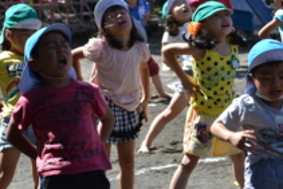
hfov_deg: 10.0
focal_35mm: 205
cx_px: 79
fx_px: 1613
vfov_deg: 6.7
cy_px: 69
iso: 100
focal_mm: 72
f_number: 6.3
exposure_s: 1/160
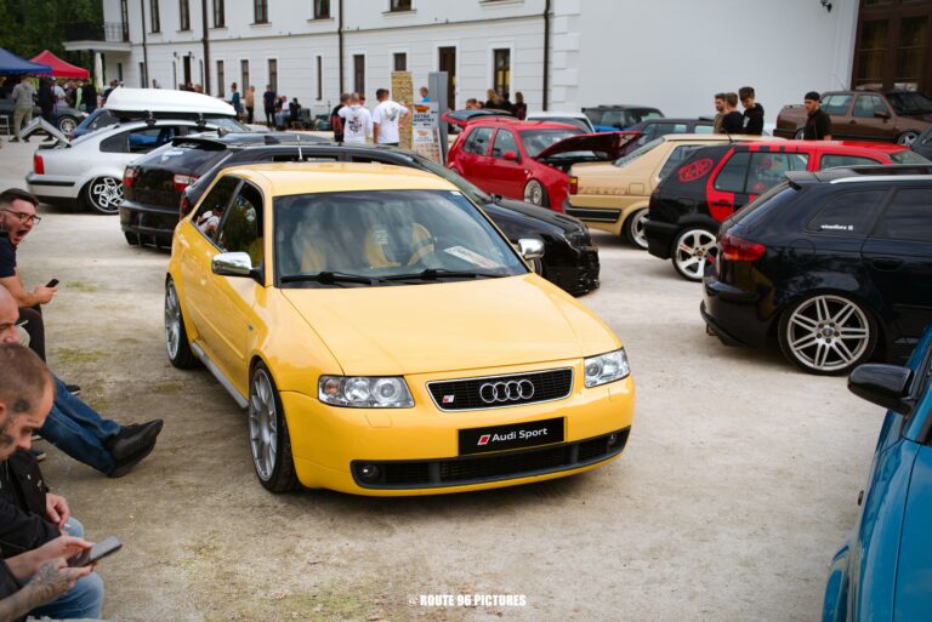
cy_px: 311
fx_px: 1166
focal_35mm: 45
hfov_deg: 43.6
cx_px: 466
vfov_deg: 29.9
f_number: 4.5
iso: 100
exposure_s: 1/250
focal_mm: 45
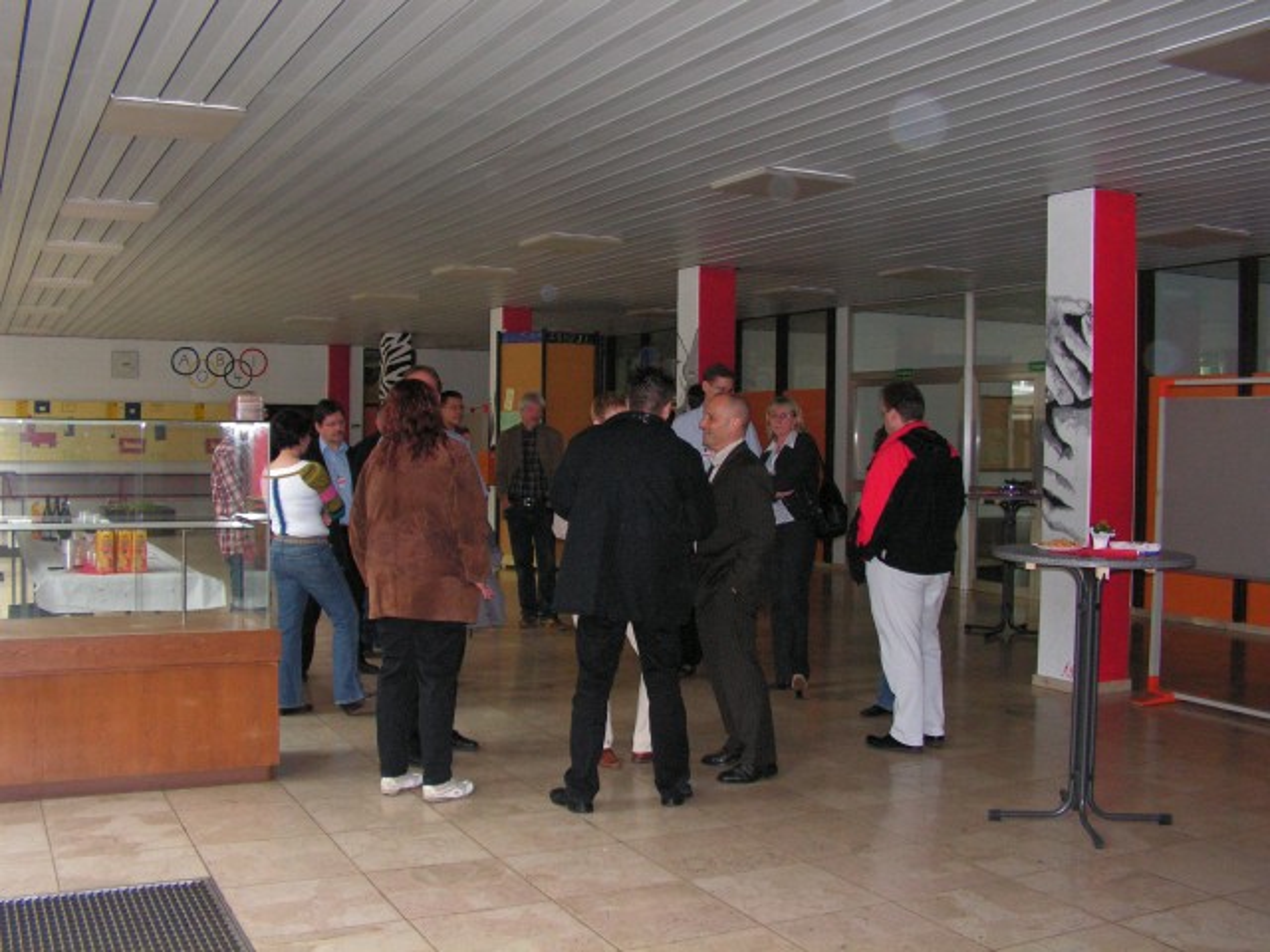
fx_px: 1321
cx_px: 635
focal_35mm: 36
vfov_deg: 39.7
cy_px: 476
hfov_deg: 51.4
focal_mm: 6
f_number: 3.2
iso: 200
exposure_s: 1/40
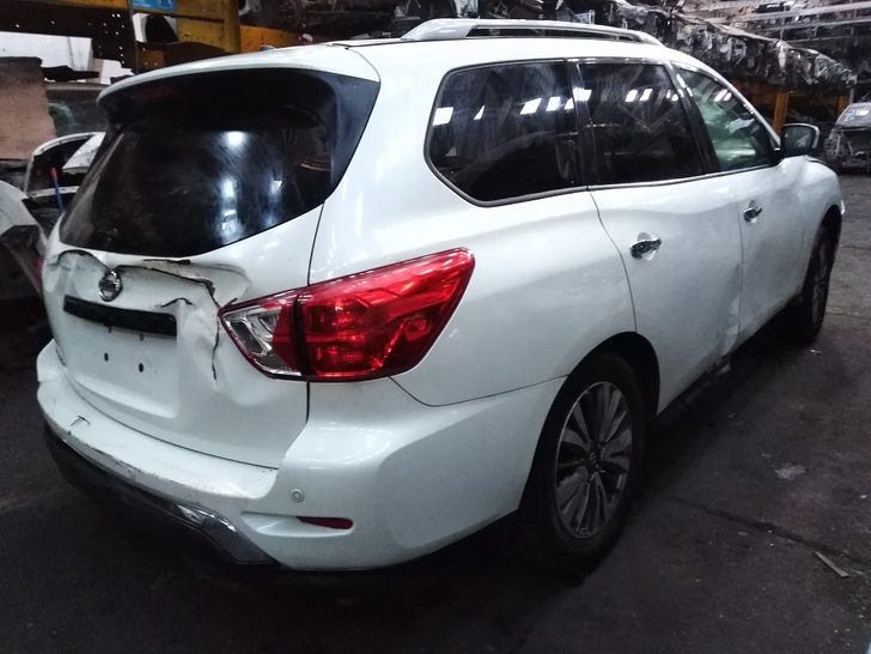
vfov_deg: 53.1
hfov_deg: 67.3
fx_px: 654
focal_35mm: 26
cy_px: 327
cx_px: 436
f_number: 2.2
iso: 1098
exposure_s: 1/15
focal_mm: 3.46
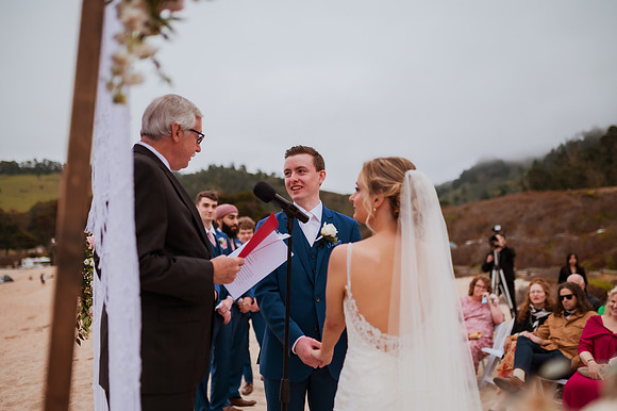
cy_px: 206
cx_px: 308
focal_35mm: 35
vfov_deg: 37.8
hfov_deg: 54.5
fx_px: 599
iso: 500
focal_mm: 35
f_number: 1.8
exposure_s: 1/3200
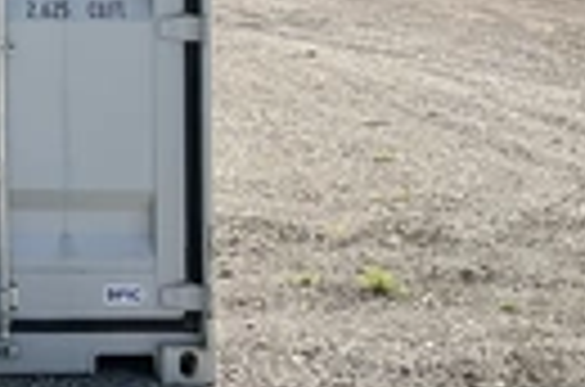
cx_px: -202
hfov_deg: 19.9
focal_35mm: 93
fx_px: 1508
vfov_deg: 14.0
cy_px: -130
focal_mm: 3
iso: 25
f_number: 1.8
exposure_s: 1/1577
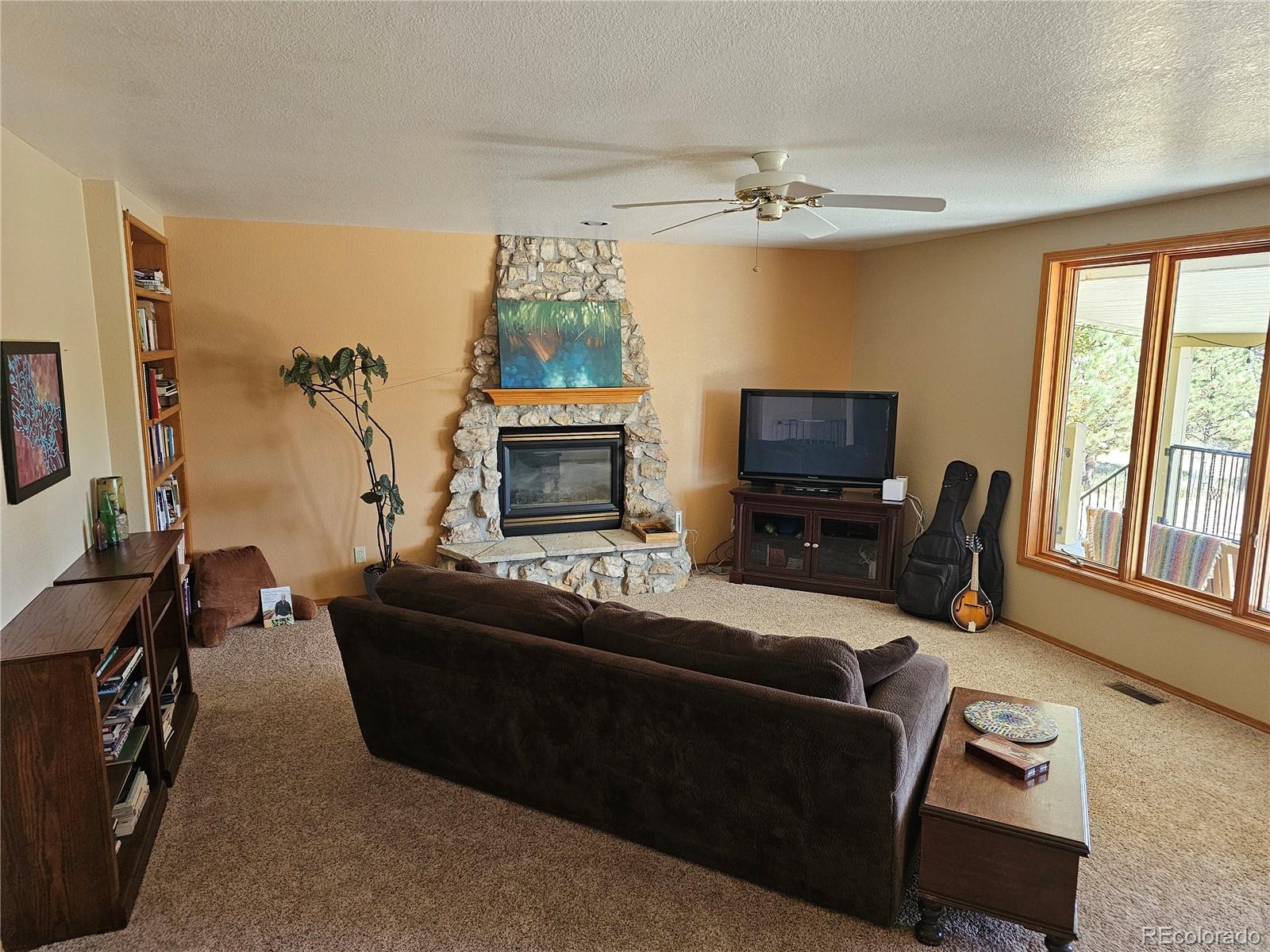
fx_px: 844
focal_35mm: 23
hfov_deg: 73.9
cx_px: 635
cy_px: 476
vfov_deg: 58.9
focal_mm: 6.3
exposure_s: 1/170
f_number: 1.7
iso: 500
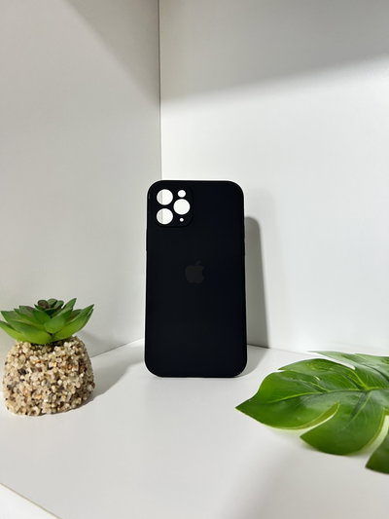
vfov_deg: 67.3
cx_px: 194
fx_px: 389
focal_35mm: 26
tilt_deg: -6.3
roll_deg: +2.1
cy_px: 260
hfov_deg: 53.1
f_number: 1.5
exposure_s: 1/60
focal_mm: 5.7
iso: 250
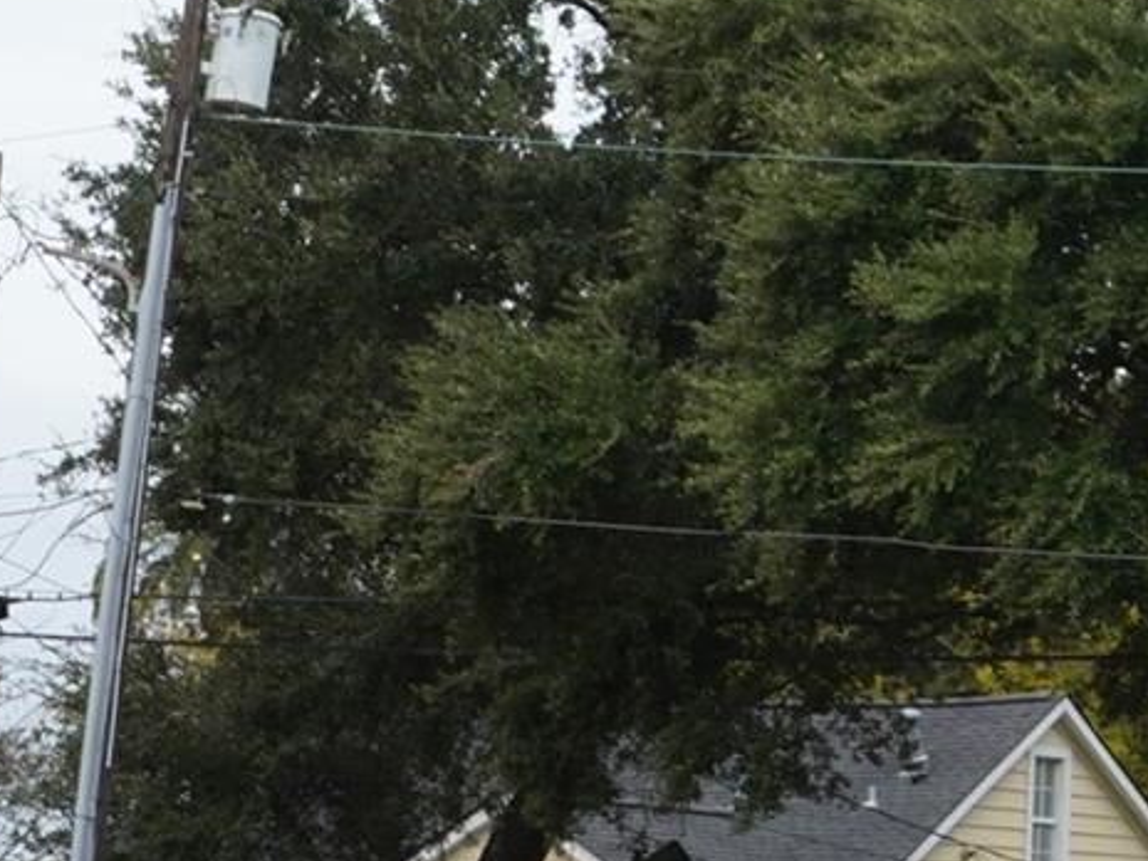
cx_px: 1705
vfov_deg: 6.5
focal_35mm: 225
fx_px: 7462
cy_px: -565
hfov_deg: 8.6
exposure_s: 1/250
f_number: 11
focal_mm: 53
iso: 400
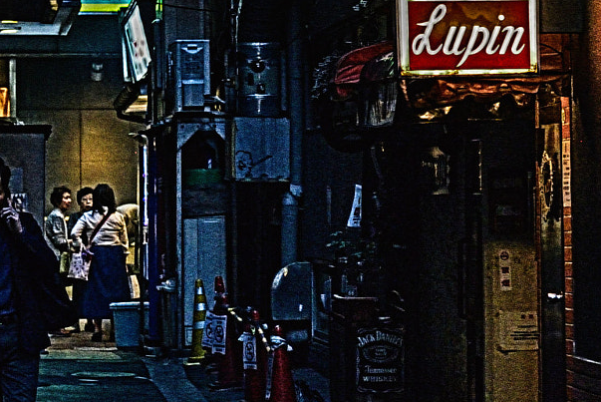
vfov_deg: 6.9
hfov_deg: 10.3
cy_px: 122
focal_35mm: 199
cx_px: 475
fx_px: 3324
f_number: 4
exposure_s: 1/250
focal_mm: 75
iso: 6400
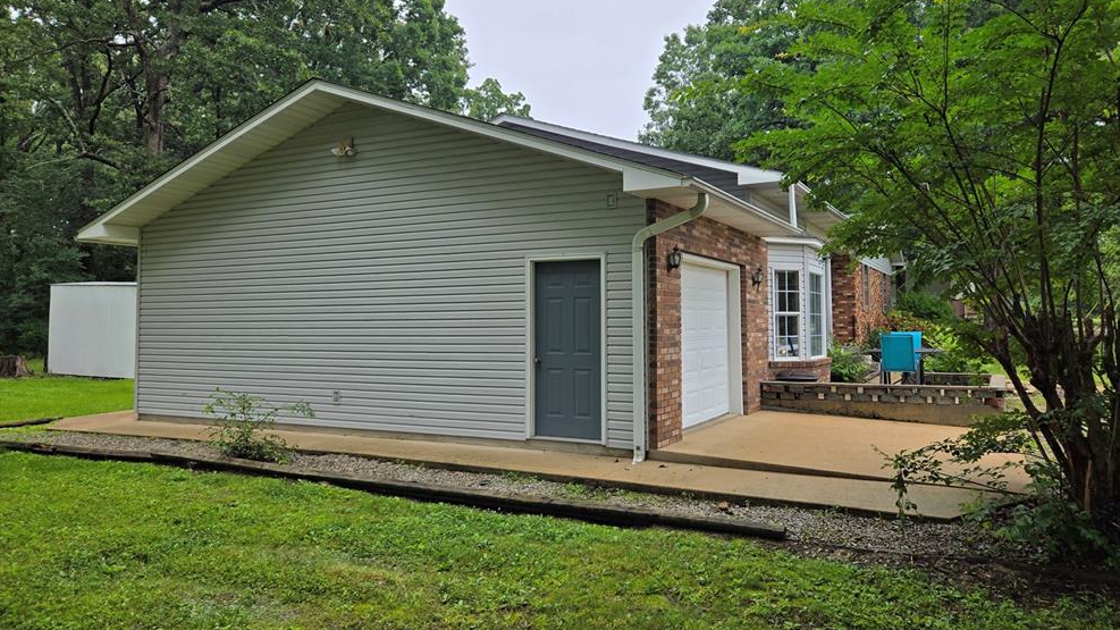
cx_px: 579
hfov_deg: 71.9
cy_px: 280
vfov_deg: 44.3
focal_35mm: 26
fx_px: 772
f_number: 1.8
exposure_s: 1/1283
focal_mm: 5.4
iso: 25
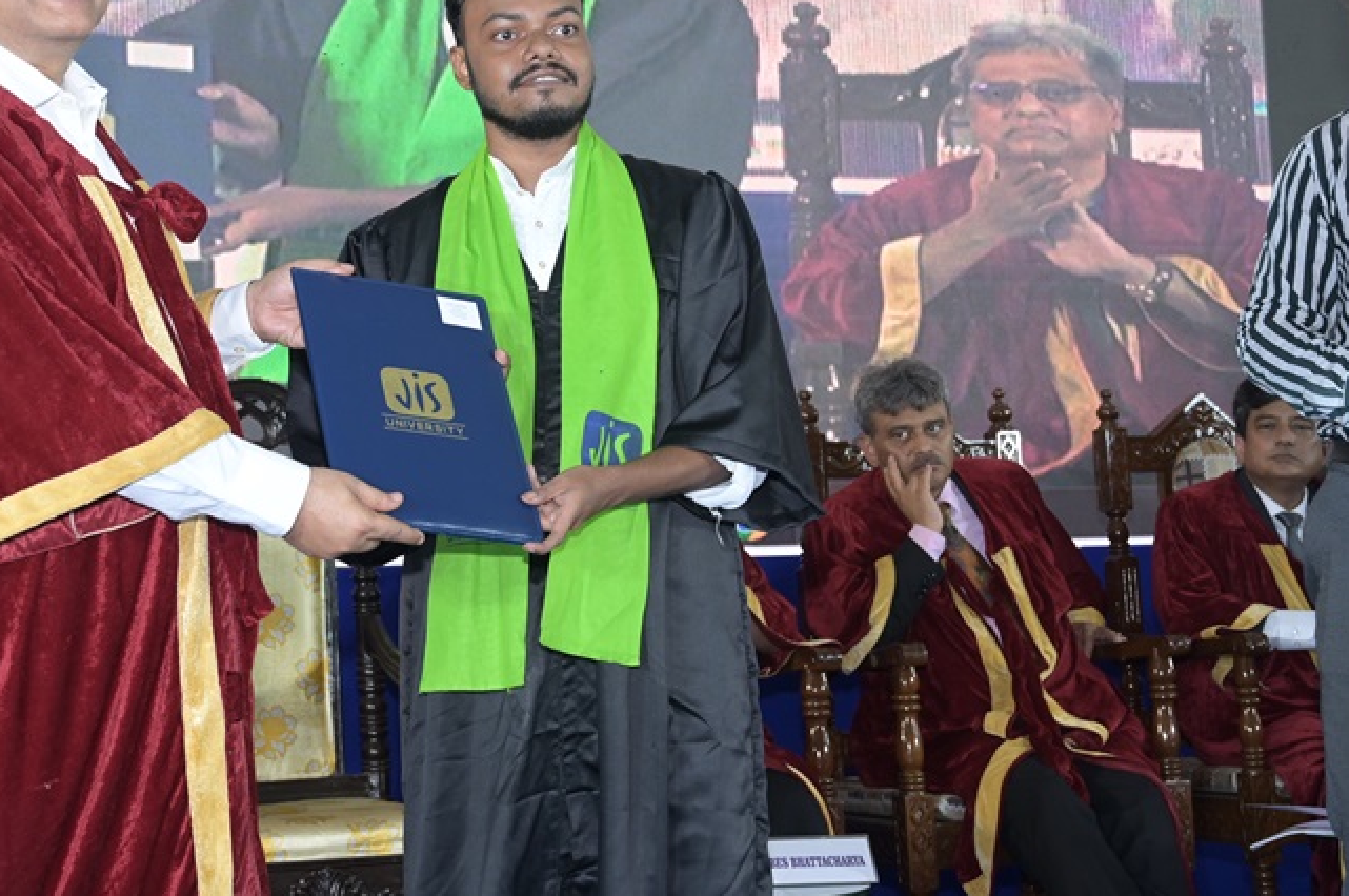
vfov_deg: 21.1
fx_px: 2396
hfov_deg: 31.0
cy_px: 323
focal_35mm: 64
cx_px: 373
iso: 1000
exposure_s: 1/125
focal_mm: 41
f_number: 5
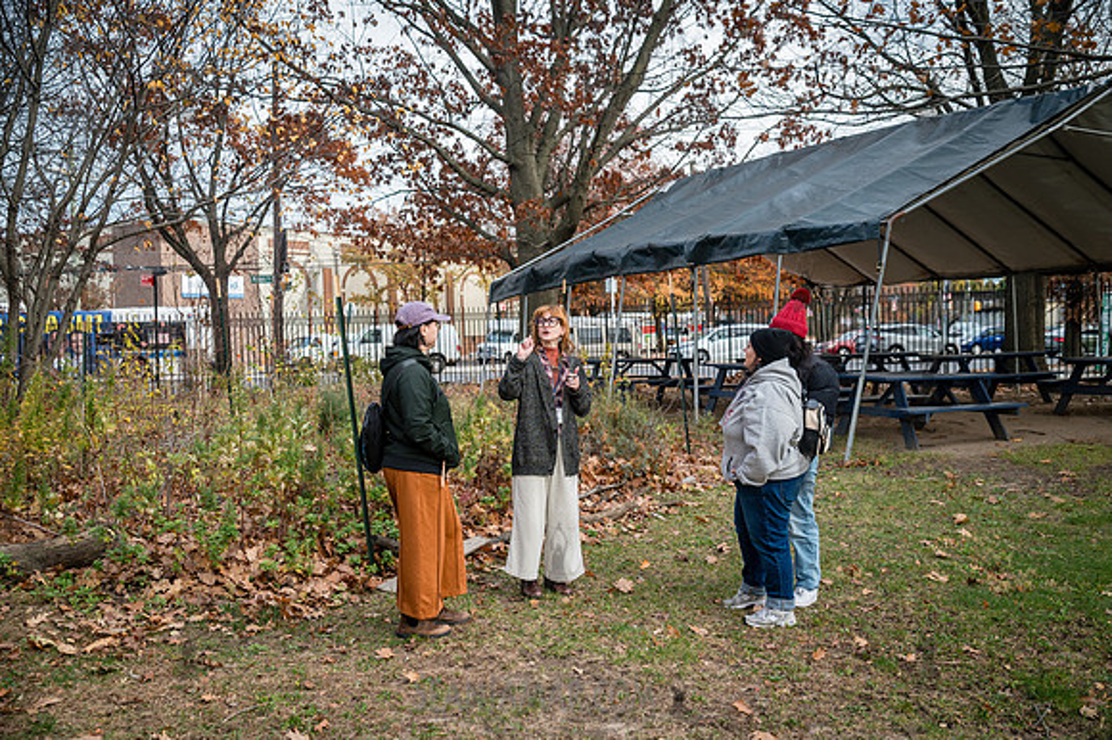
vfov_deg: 37.8
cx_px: 556
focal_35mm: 35
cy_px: 370
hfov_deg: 54.5
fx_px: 1080
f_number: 4
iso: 640
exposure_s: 1/500
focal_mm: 35
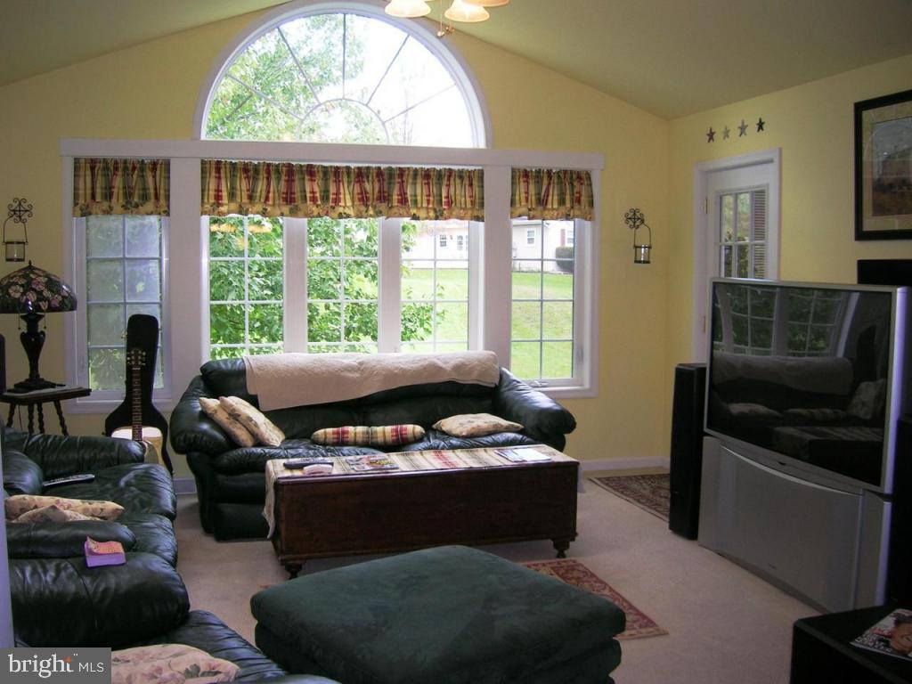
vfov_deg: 41.8
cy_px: 342
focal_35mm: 34
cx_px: 456
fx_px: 896
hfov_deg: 54.0
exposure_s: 1/30
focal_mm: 5.7
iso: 50
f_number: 2.9
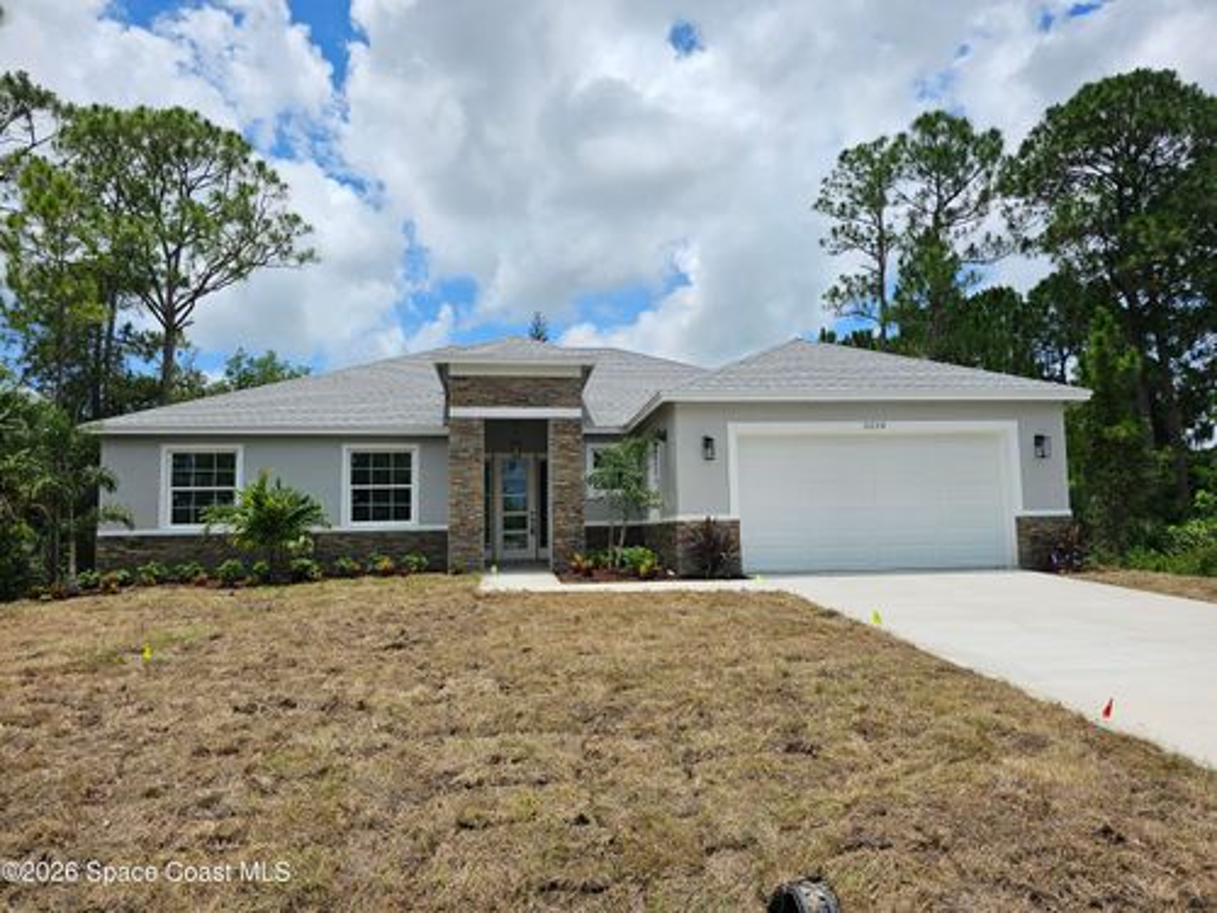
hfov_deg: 73.9
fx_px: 809
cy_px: 456
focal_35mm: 23
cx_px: 608
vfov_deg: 58.9
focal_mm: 6.3
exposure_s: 1/1391
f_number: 1.7
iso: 10
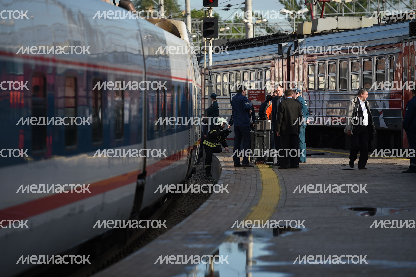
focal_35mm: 190
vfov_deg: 7.2
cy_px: 138
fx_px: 2194
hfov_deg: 10.8
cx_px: 208
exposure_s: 1/2000
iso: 200
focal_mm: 190
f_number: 3.5
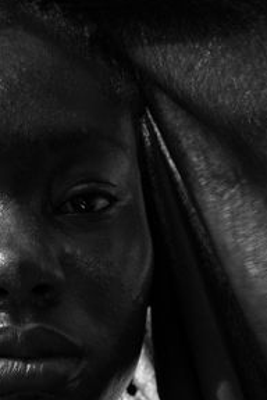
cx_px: 38
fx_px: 834
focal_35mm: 75
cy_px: 549
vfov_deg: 23.2
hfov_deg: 18.0
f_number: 4
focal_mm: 24
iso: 200
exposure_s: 1/60
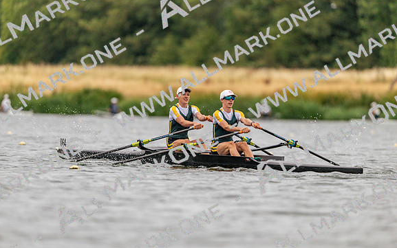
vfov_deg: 2.7
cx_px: 198
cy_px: 129
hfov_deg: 4.4
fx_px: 5195
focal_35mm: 480
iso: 320
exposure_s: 1/2000
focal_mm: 468.5
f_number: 4
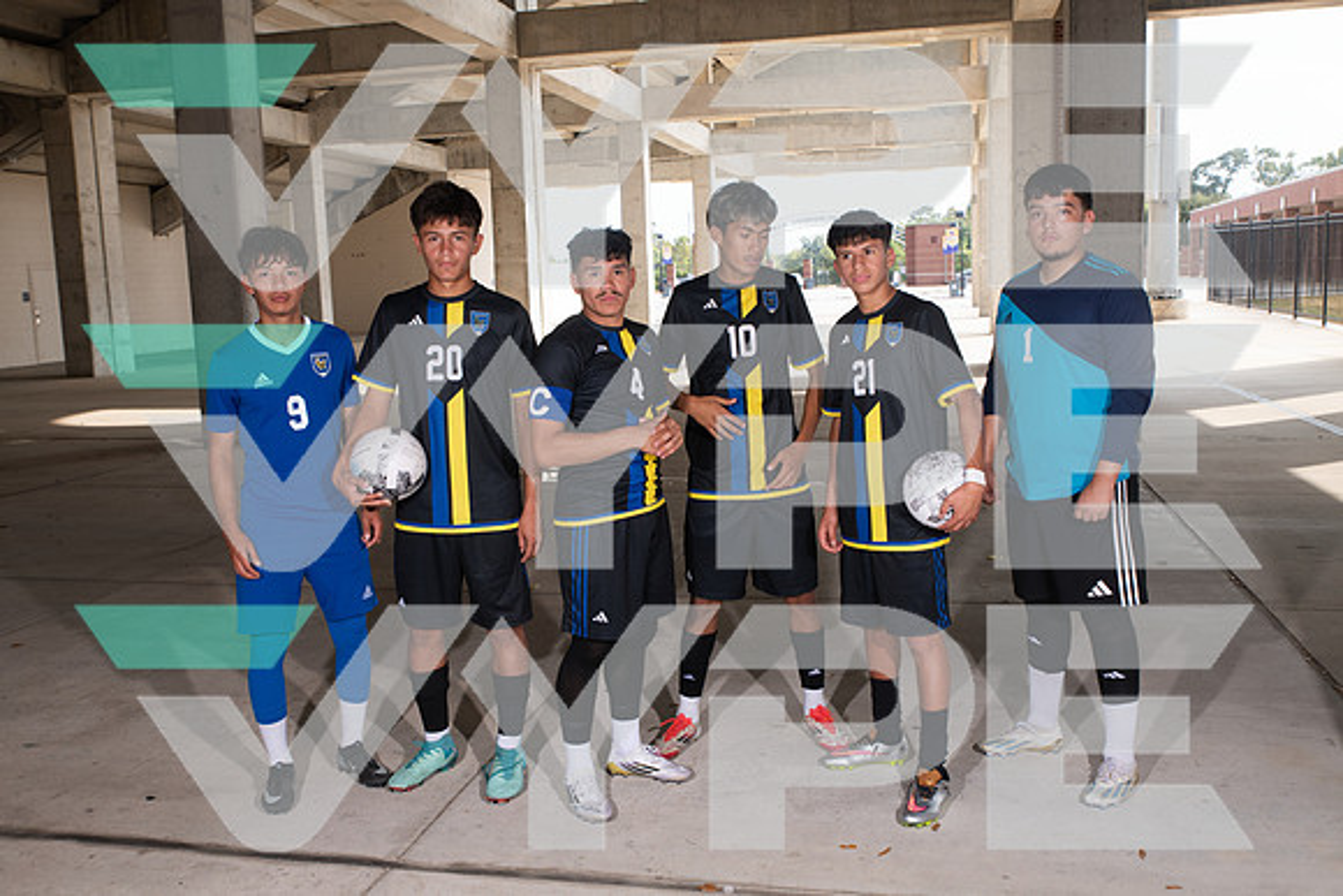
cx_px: 672
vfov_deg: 37.9
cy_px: 448
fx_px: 1306
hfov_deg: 54.4
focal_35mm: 35
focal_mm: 35
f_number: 7.1
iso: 250
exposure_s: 1/320
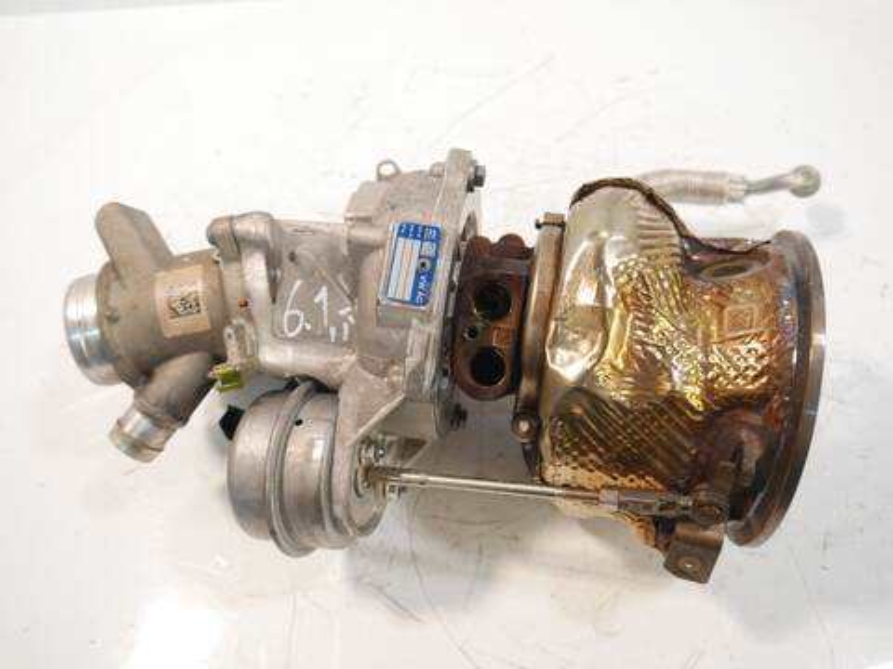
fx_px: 774
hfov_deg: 60.0
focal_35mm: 30
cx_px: 446
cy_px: 334
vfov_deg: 46.8
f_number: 3.5
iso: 640
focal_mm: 15
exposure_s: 1/60
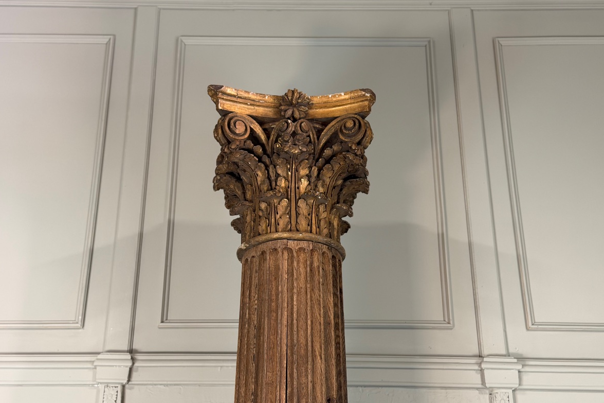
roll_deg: +0.2
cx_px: 302
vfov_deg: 26.5
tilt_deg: +25.1
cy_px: 223
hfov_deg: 38.9
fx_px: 855
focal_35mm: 51
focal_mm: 6.76
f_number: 1.78
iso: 200
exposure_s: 1/50
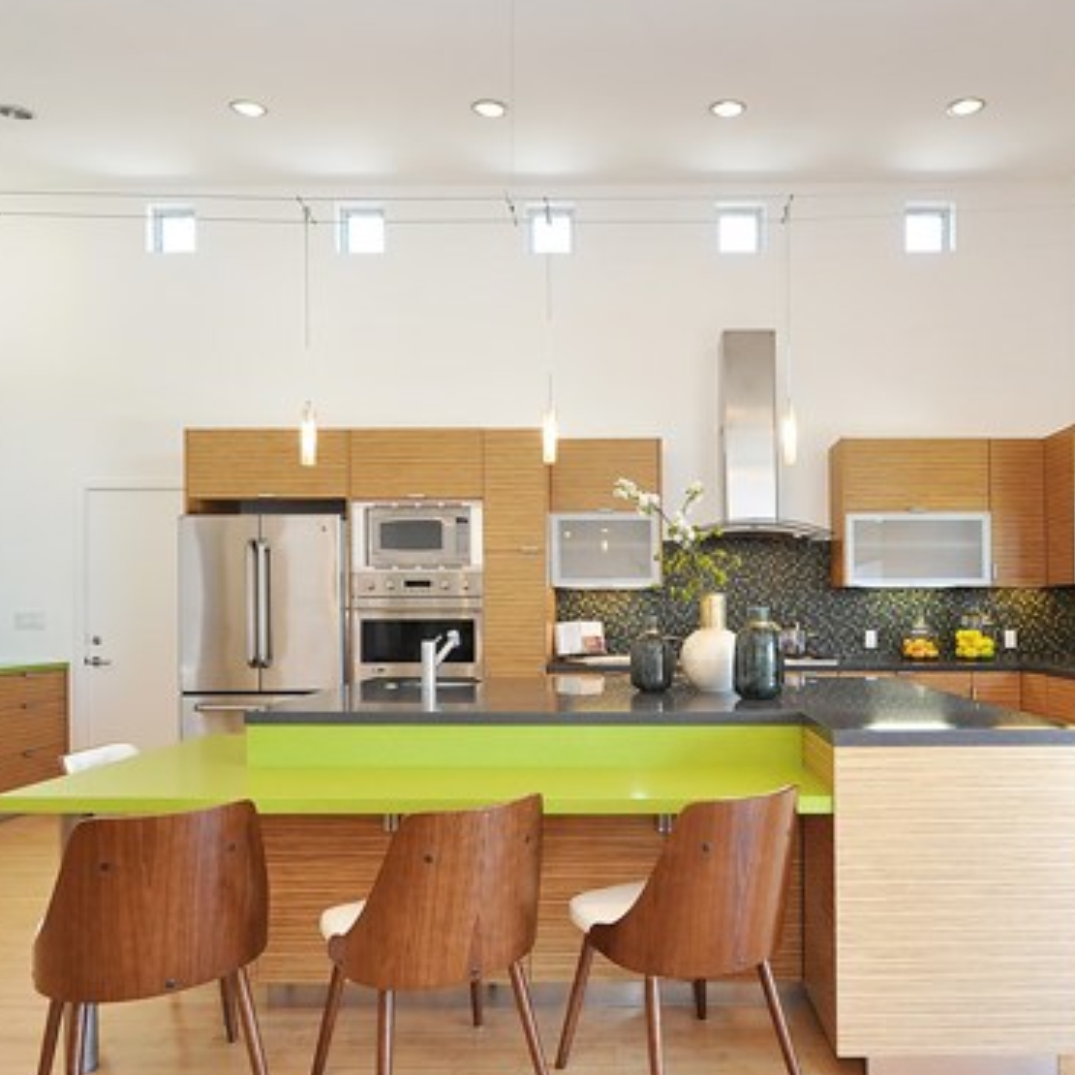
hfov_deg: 69.1
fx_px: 773
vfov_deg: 69.5
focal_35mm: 22
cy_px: 574
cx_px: 630
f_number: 8
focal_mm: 10
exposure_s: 1/25
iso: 320
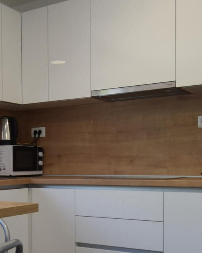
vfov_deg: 34.5
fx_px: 403
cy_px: 160
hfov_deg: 27.0
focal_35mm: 54
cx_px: 16
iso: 200
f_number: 4
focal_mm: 10
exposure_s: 1/100
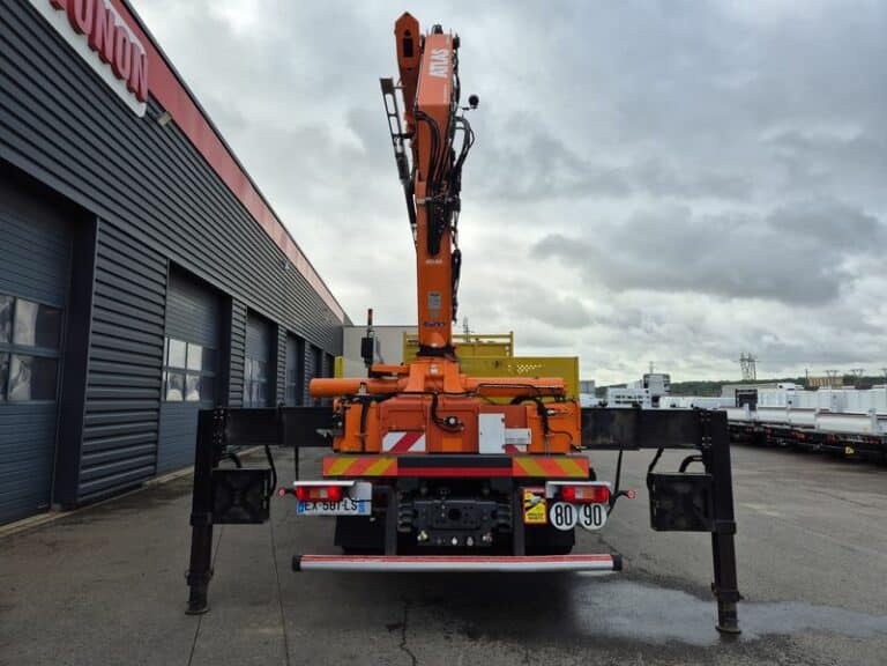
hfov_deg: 73.9
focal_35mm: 23
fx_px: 589
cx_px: 444
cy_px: 333
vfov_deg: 58.9
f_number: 1.8
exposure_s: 1/1092
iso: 25
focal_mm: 5.4
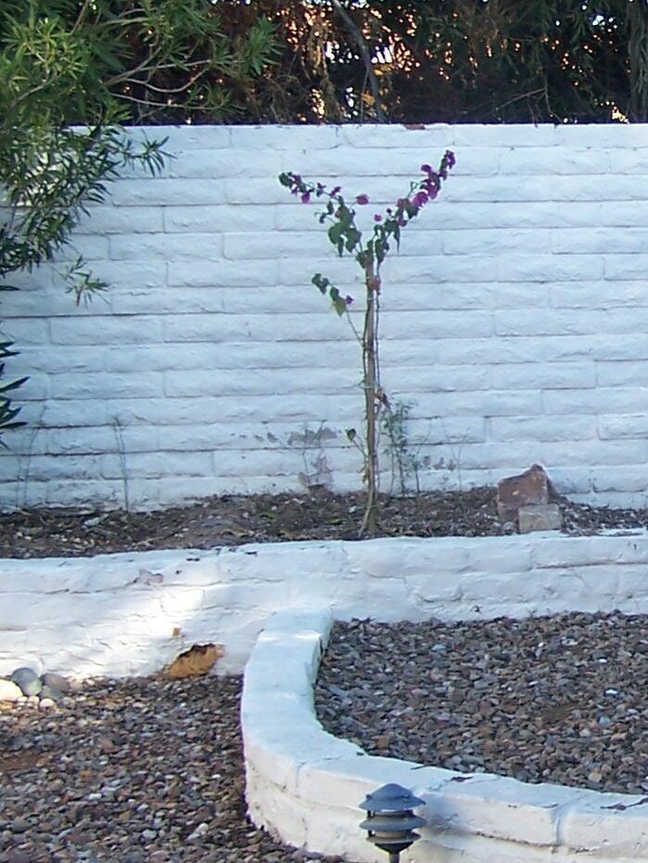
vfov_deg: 20.9
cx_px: 964
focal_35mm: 94
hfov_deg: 14.7
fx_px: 2345
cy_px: 469
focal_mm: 6.3
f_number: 2.8
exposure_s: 1/180
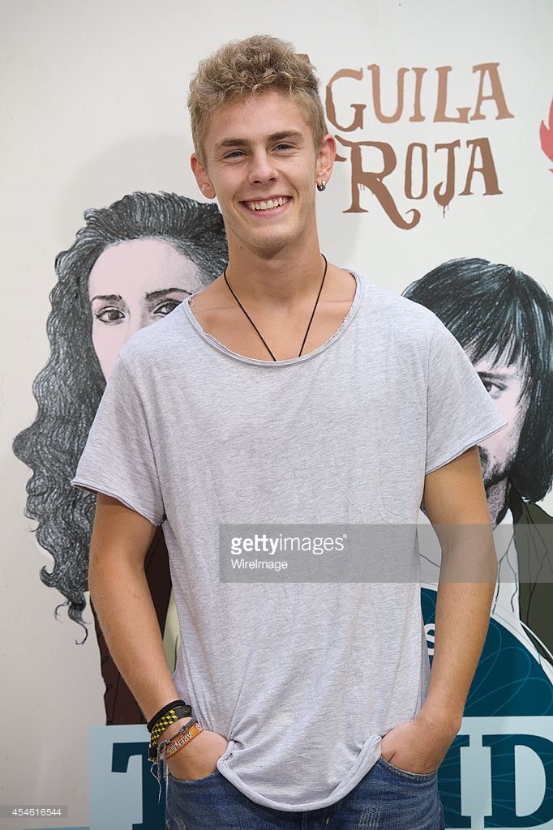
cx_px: 276
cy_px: 415
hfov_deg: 9.8
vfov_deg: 14.7
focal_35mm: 140
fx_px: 3228
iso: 800
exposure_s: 1/250
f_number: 5
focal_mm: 140
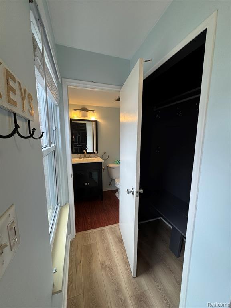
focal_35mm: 14
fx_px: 125
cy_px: 154
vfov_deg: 102.1
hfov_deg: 85.7
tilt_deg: -8.2
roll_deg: +0.4
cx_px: 116
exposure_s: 1/120
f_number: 2.2
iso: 80
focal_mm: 2.22
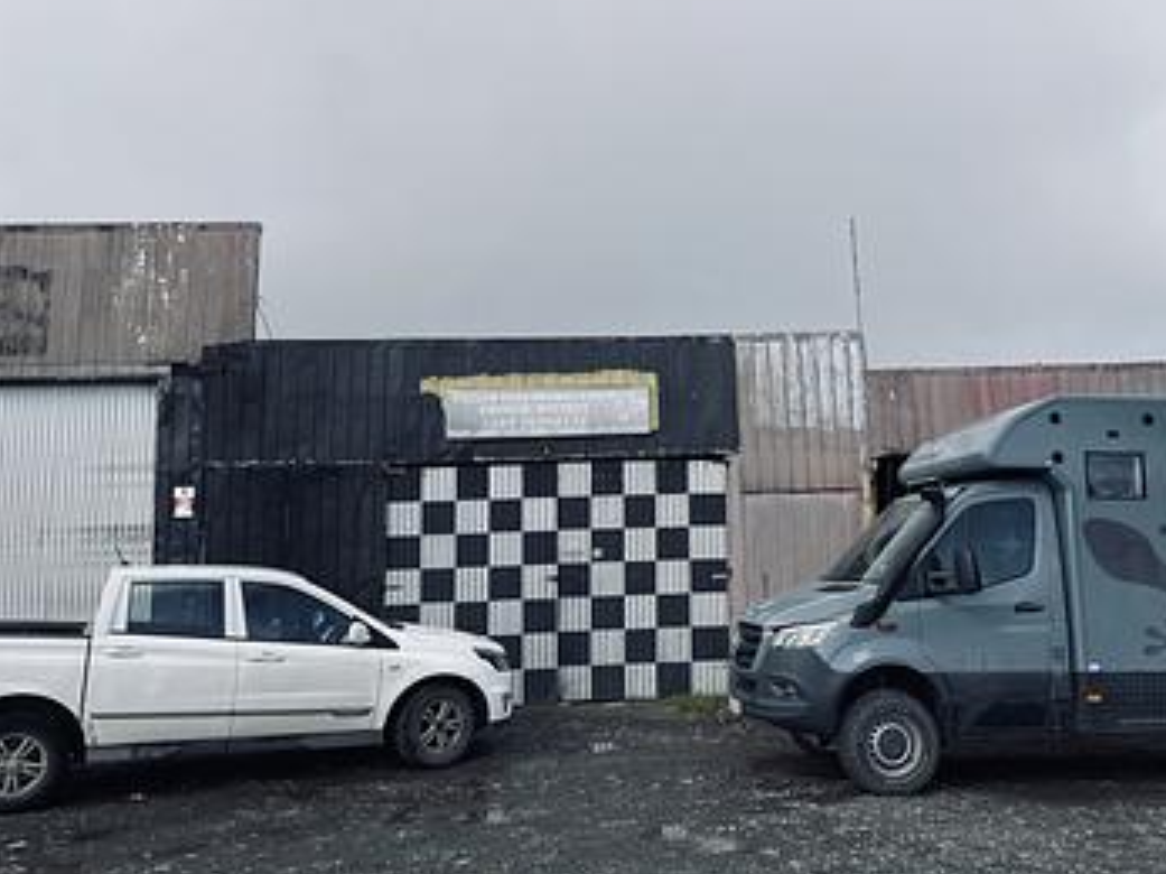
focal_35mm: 32
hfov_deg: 56.3
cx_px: 711
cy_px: 376
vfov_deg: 44.0
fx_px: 1078
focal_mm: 4.2
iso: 32
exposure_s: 1/3509
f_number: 1.6
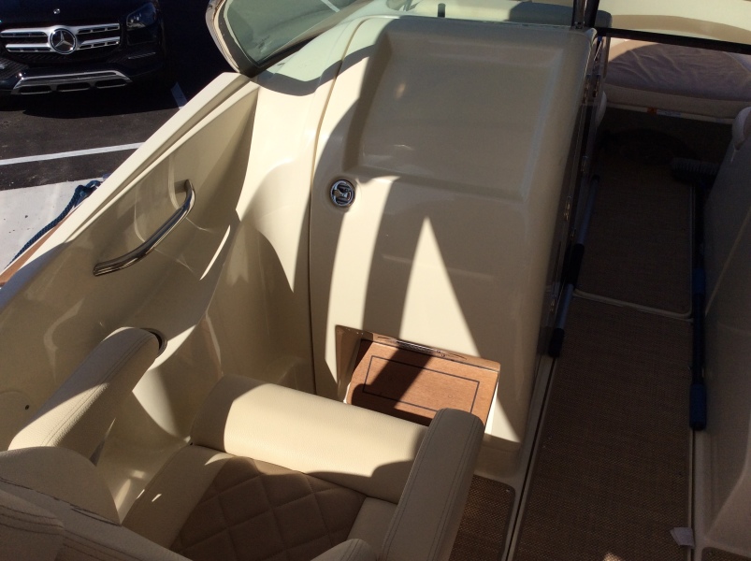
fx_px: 693
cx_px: 376
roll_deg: +0.3
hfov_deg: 56.9
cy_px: 280
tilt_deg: -37.0
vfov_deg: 44.1
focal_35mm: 32
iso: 32
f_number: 2.4
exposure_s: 1/3367
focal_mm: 3.3
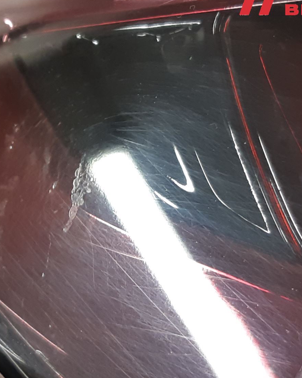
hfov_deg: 31.8
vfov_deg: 39.4
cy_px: 220
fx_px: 525
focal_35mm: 47
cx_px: 99
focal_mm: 3.93
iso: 125
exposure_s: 1/50
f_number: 1.7
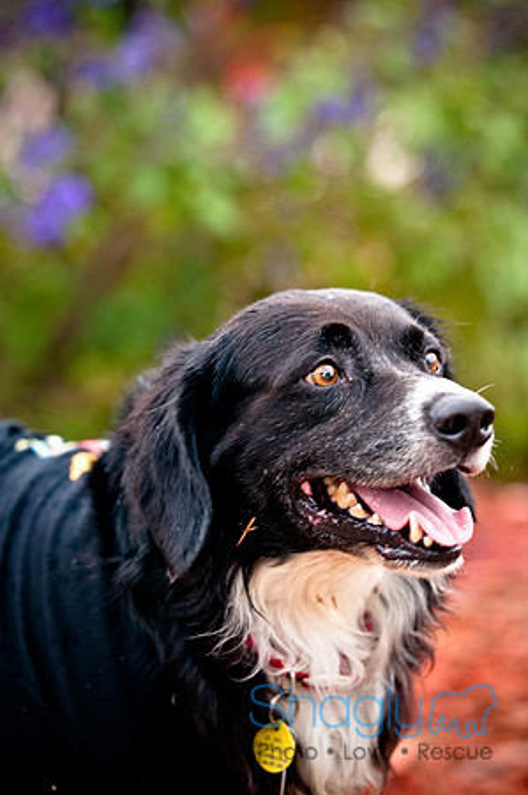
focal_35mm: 158
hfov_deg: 8.7
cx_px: 264
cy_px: 398
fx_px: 3473
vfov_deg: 13.1
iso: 400
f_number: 2.8
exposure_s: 1/100
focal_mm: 105
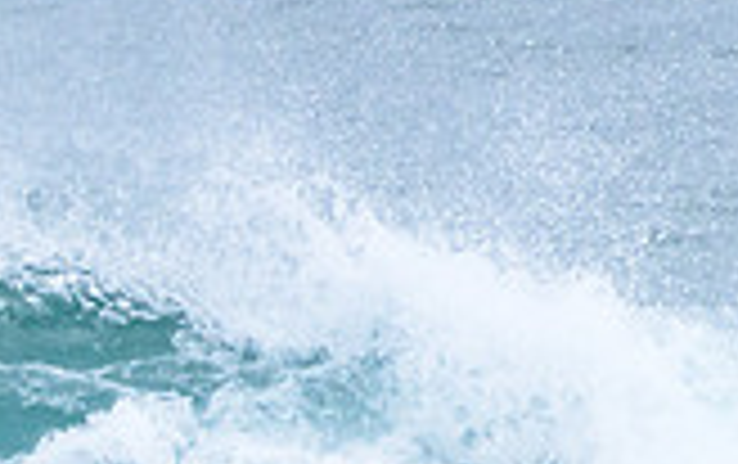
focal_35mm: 3239
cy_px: 732
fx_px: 65235
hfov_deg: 0.6
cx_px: -472
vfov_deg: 0.4
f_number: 11
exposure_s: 1/2000
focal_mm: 900
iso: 3600
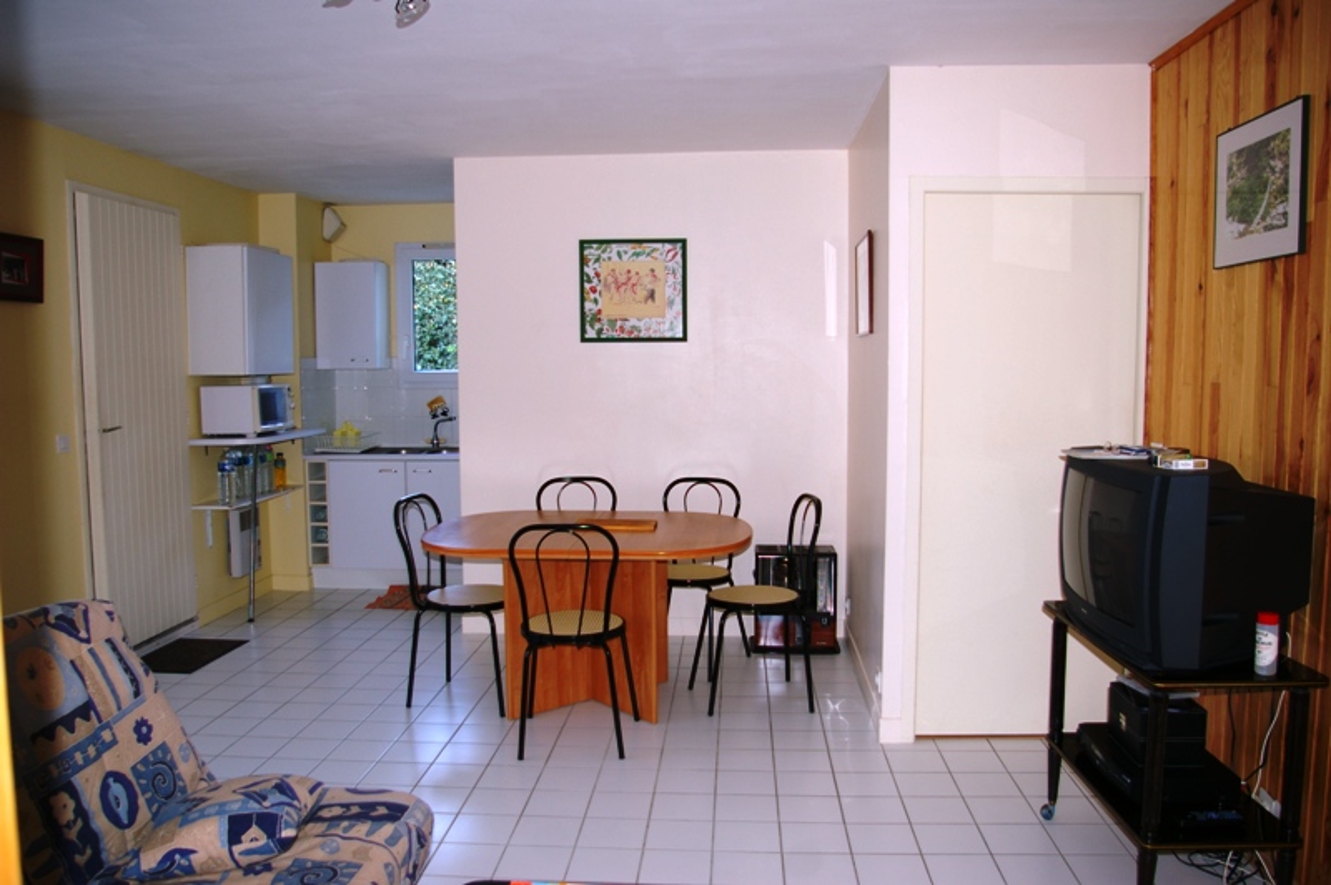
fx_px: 997
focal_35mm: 27
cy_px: 442
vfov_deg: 47.9
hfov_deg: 67.4
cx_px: 666
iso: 200
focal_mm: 18
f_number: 3.5
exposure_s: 1/30
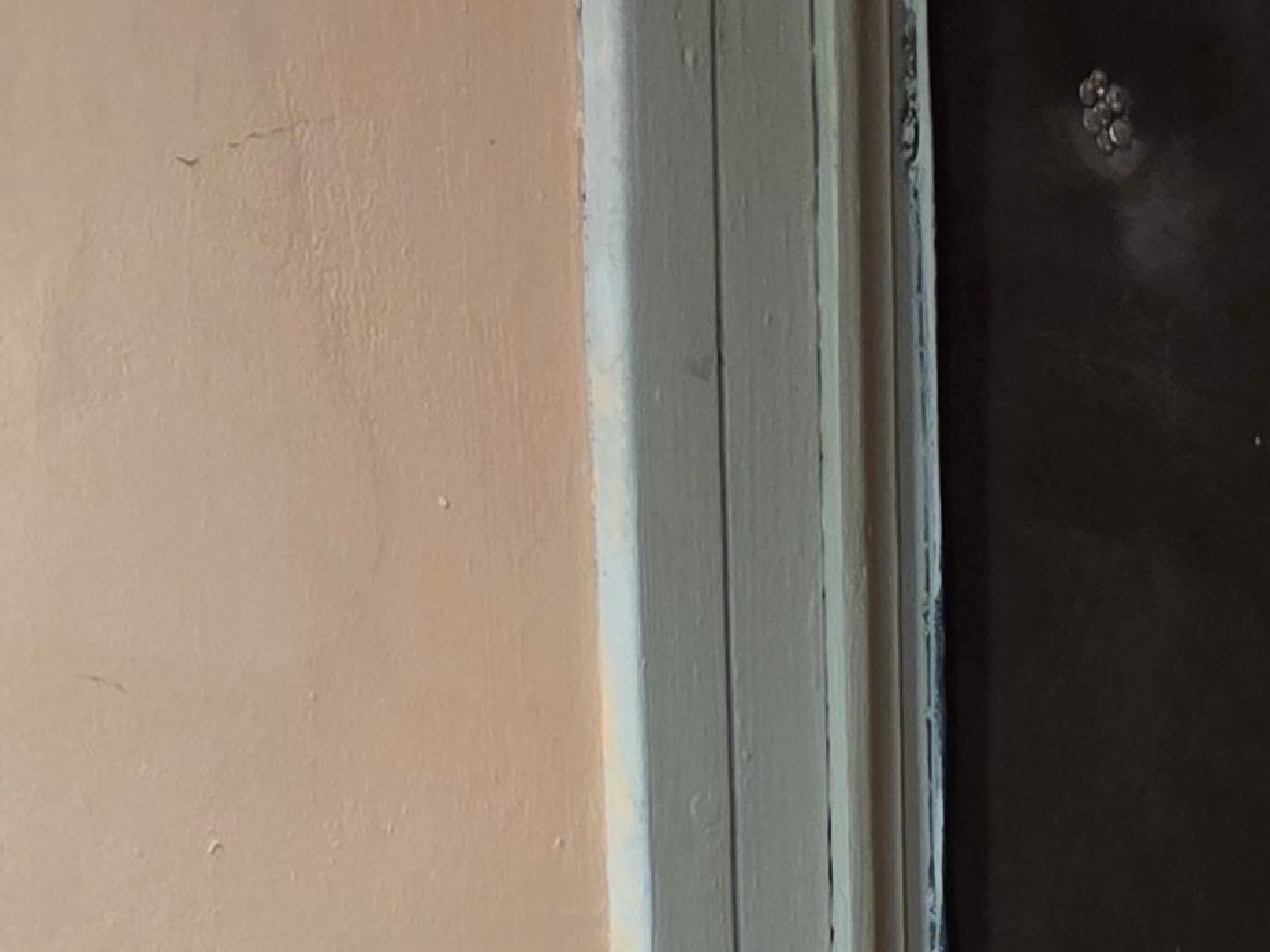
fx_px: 3633
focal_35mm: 99
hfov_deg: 19.4
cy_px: 1830
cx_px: 1181
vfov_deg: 13.2
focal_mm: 5.4
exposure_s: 1/100
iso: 1000
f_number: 1.8
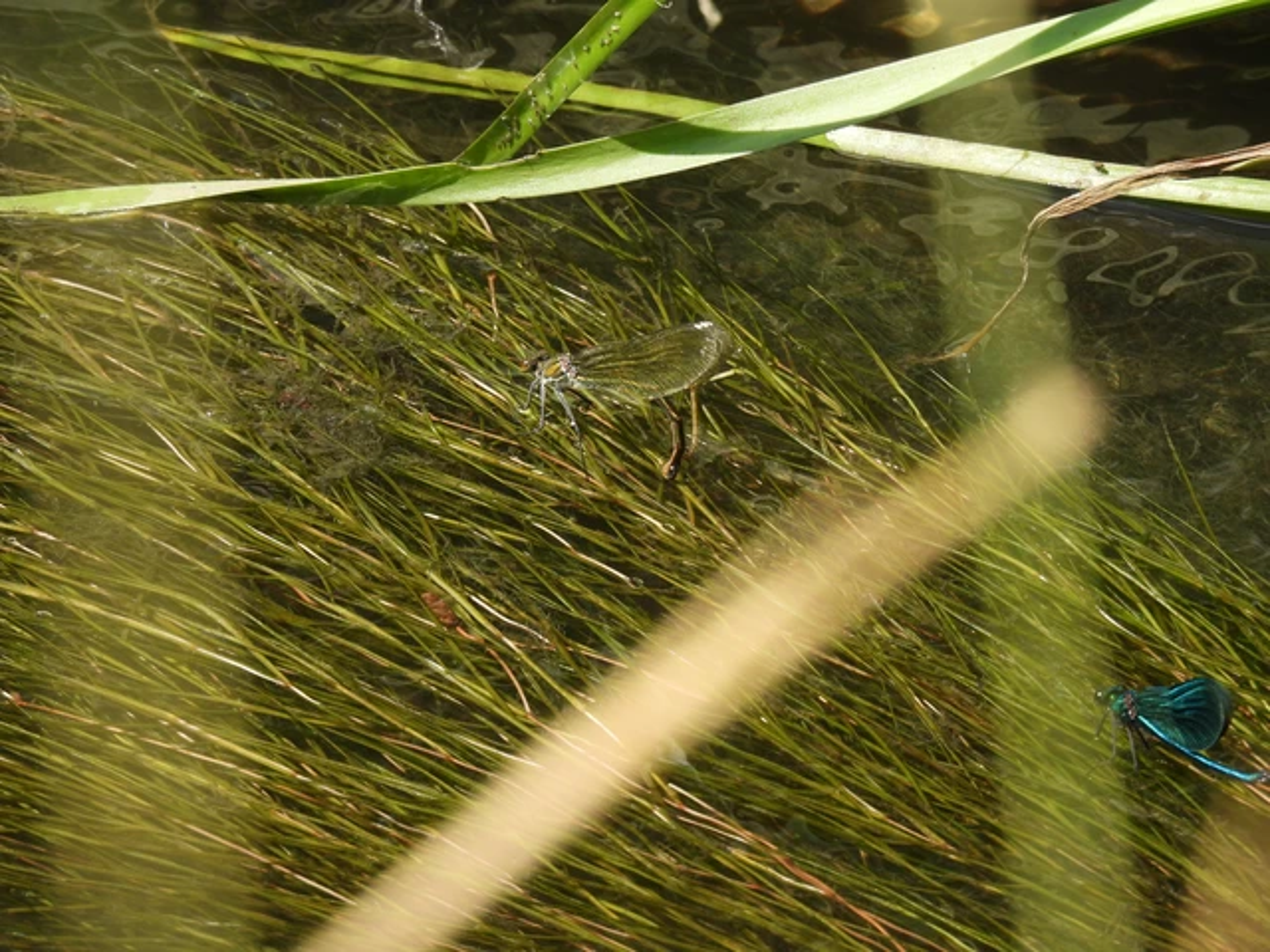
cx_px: 635
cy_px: 476
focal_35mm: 950
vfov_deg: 1.6
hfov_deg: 2.1
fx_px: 34854
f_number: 6.3
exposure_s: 1/250
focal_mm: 170
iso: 100
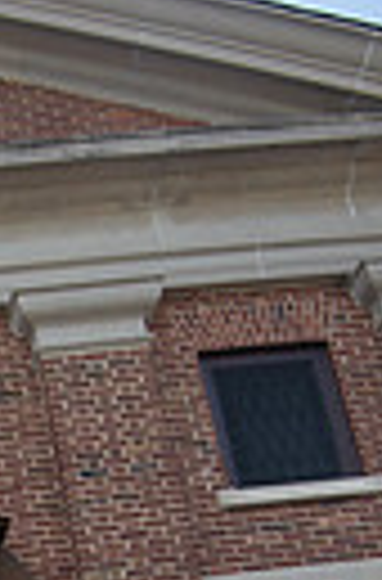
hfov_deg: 20.5
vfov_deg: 27.1
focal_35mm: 56
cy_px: 832
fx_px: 899
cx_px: -195
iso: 400
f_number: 4
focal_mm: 16
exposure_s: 1/1250
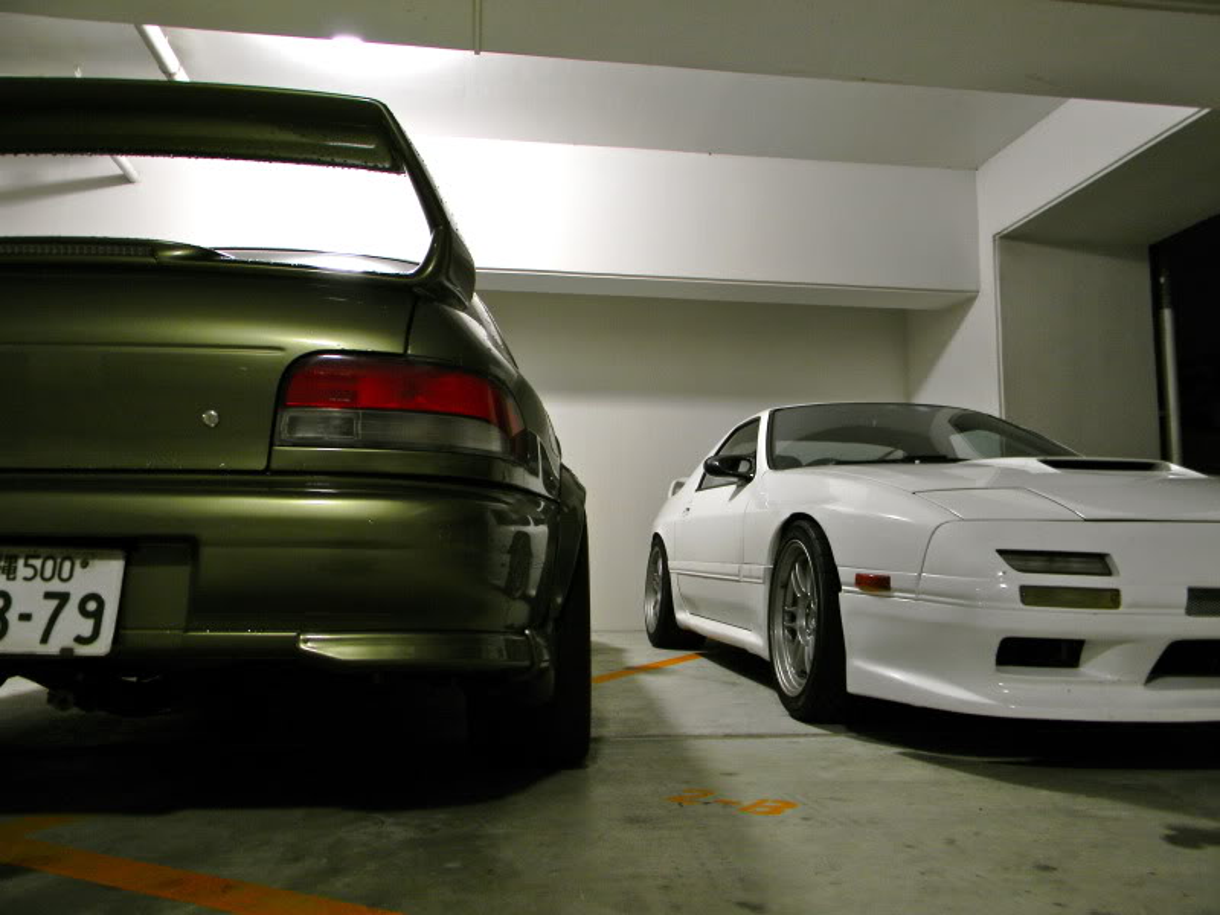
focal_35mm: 28
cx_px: 610
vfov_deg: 49.7
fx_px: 987
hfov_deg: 63.4
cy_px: 458
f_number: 3.5
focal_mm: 5
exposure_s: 1
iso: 80
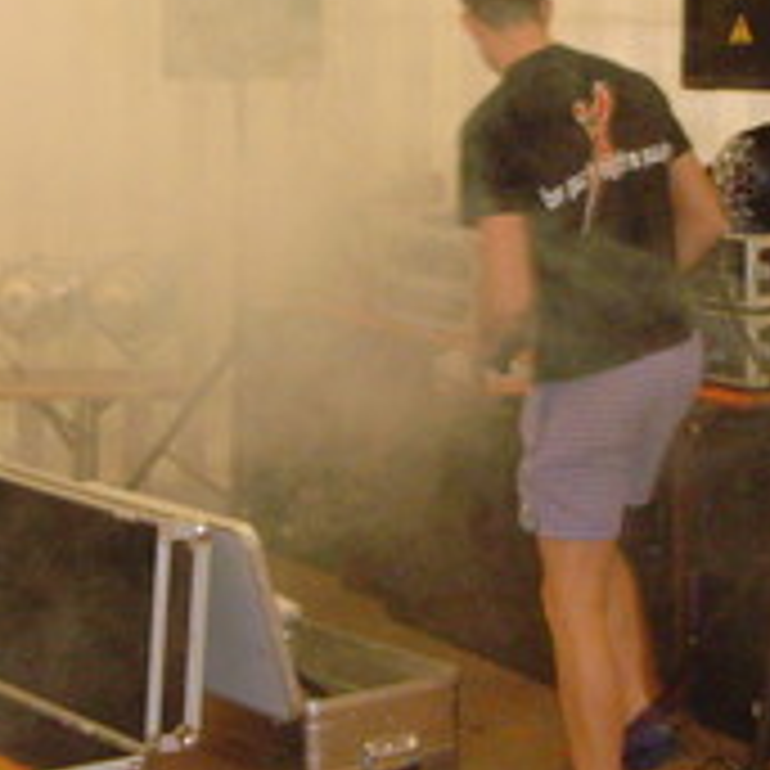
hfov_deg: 17.2
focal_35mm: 101
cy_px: 268
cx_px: 545
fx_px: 2542
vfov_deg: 17.2
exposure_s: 1/45
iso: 400
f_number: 3.5
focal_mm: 6.6
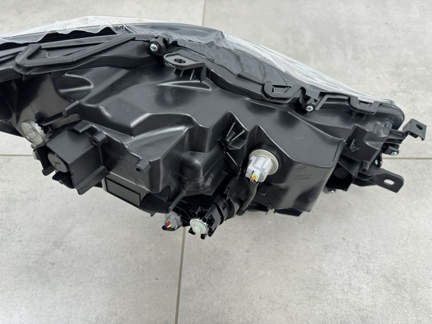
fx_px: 300
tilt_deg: -59.0
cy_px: 162
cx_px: 216
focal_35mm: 24
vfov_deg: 56.8
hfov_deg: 71.6
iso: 200
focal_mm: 6.86
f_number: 1.78
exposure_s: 1/92
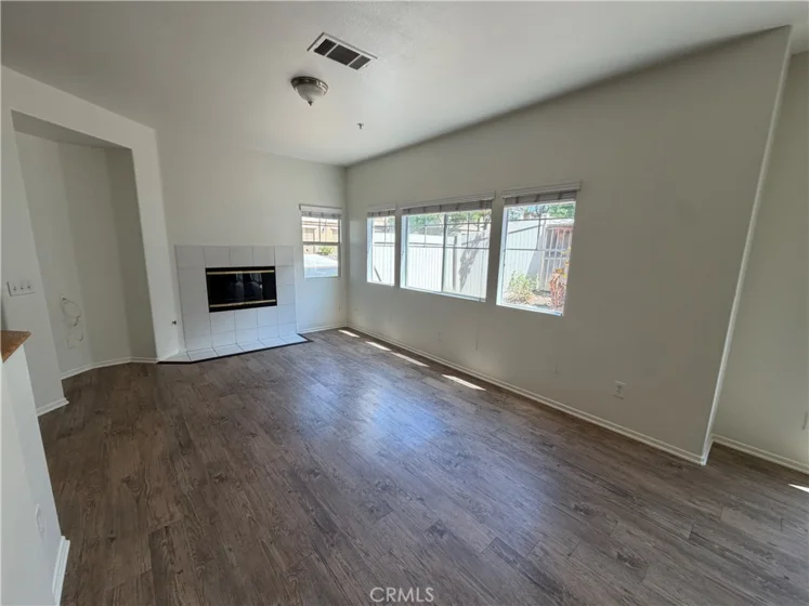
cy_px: 303
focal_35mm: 14
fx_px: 327
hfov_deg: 102.1
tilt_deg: -10.4
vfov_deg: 85.7
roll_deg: -1.4
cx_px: 404
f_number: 2.2
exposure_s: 1/121
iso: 64
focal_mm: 2.22
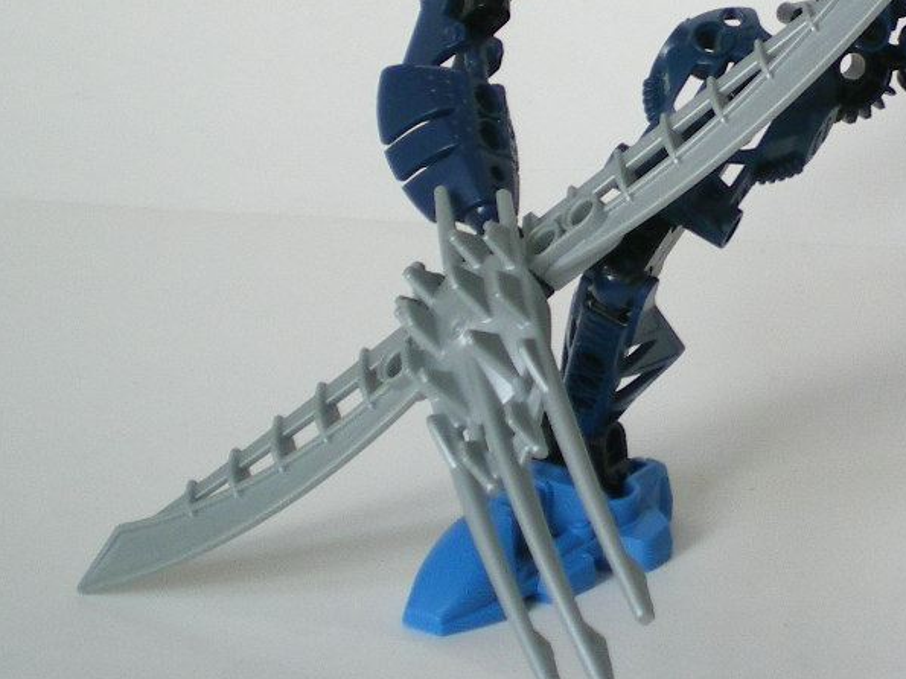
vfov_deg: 12.9
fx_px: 2957
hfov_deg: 16.9
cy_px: -49
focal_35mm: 113
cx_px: 985
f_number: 3.5
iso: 100
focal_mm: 7.4
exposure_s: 1/50
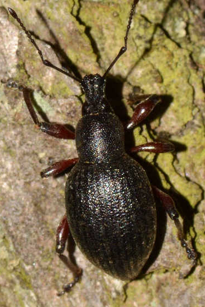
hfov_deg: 8.0
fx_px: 1469
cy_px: 150
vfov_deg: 11.9
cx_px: 97
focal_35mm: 172
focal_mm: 100
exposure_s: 1/200
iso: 100
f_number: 20
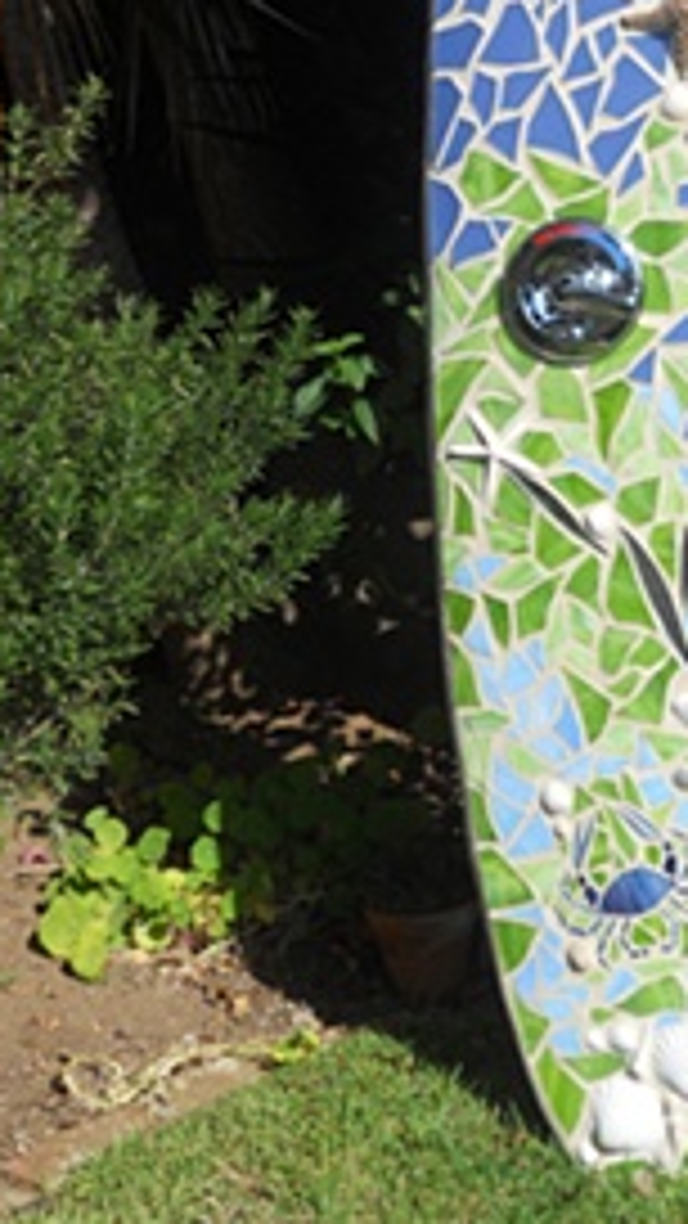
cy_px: 180
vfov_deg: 28.1
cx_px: 706
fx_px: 2368
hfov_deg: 16.2
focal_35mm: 73
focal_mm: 6.9
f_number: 3.9
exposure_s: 1/800
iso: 80
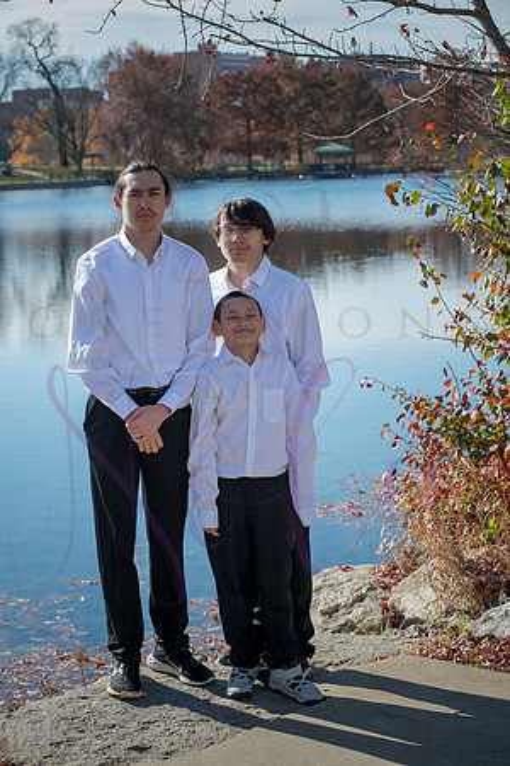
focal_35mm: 80
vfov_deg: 25.4
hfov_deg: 17.1
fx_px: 1700
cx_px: 255
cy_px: 383
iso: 400
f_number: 7.1
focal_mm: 80
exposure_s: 1/800
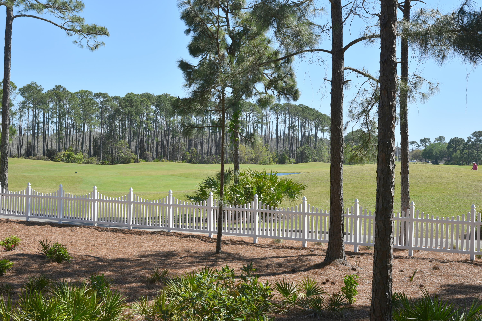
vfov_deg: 24.6
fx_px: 736
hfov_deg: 36.2
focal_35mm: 55
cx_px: 241
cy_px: 160
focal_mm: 55
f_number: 10
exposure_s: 1/400
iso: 200
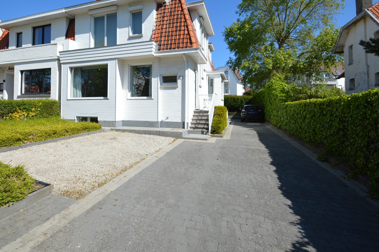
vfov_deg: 66.7
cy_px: 101
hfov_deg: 89.6
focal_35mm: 18
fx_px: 189
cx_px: 166
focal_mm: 10
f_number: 8
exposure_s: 1/250
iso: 100
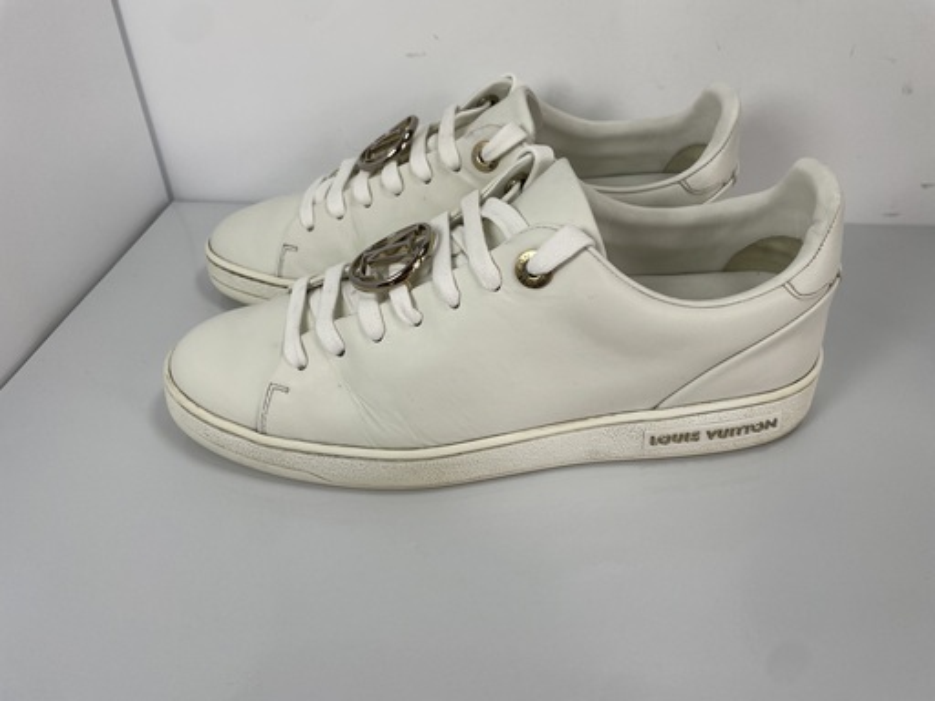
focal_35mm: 26
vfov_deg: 53.1
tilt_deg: -37.4
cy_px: 350
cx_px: 468
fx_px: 702
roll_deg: +2.6
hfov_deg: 67.3
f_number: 1.6
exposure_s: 1/330
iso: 32
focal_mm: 4.2
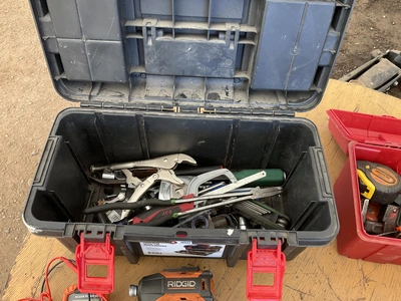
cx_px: 200
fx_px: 336
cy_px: 150
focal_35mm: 29
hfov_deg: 61.7
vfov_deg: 48.2
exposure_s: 1/87
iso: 64
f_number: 1.8
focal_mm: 3
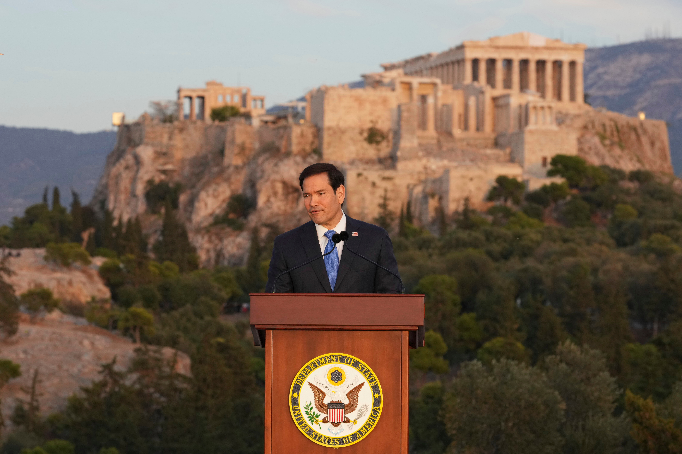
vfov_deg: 9.2
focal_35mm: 149
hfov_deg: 13.8
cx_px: 341
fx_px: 2823
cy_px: 227
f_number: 8
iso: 1250
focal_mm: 149
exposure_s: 1/400
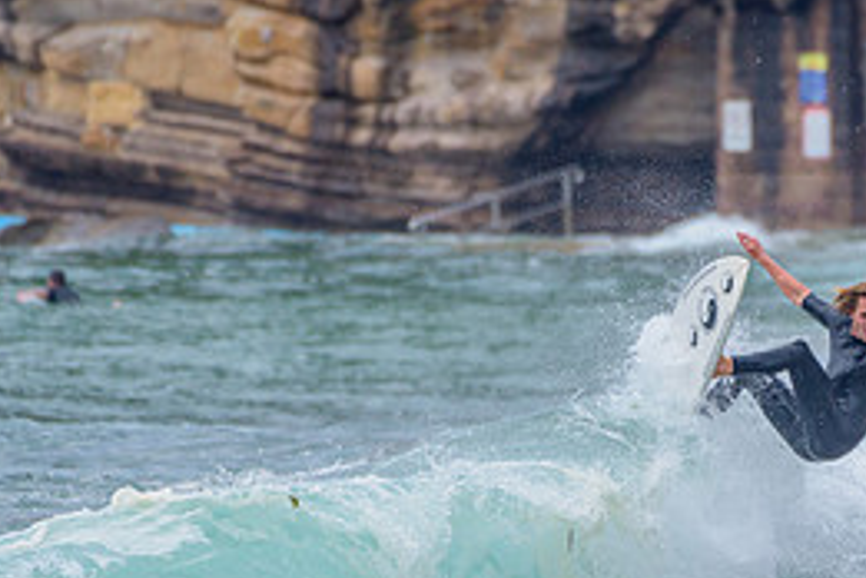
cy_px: 595
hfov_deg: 1.5
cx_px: 718
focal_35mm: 1364
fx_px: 32809
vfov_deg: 1.0
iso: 280
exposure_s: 1/2000
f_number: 5.6
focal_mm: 500
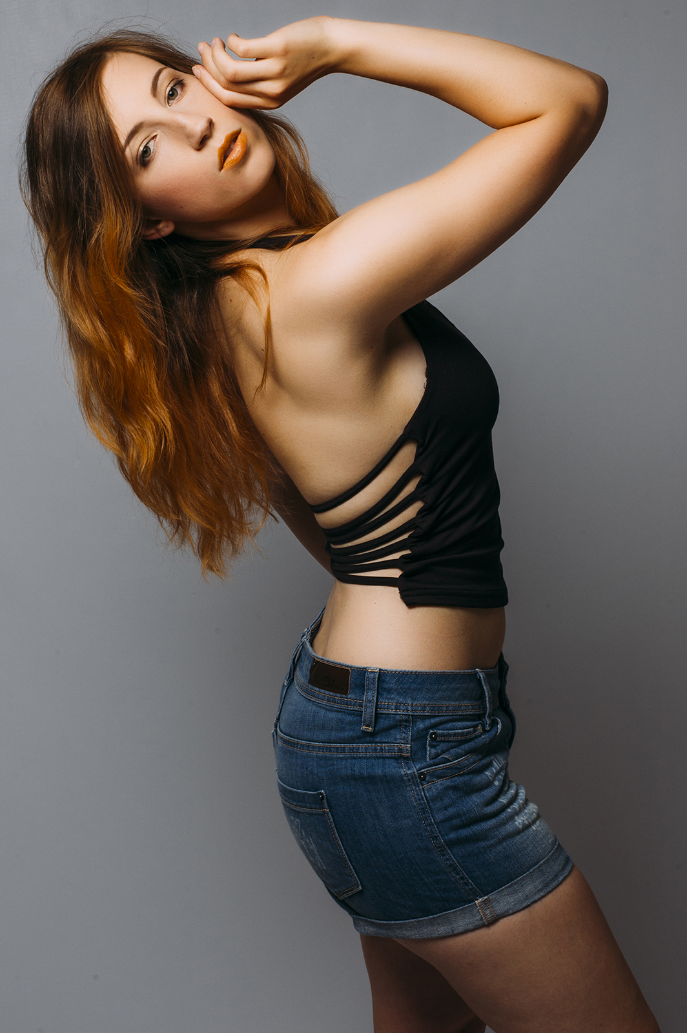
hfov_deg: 18.2
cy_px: 516
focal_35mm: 75
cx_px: 344
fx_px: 2150
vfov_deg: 27.0
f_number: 16
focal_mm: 50
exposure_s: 1/500
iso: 200
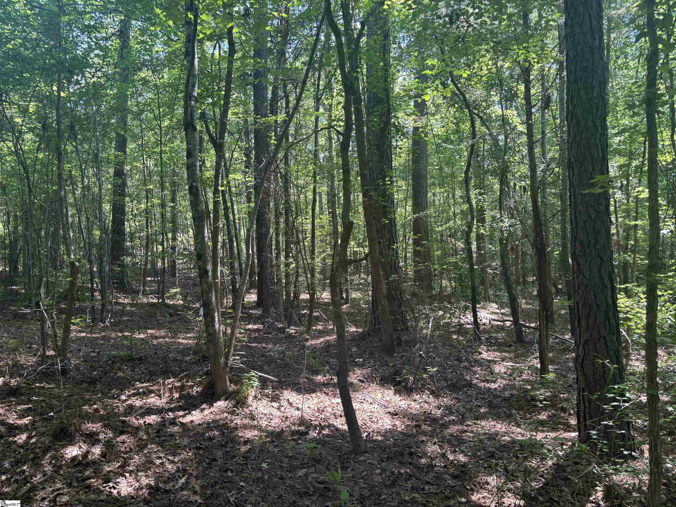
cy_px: 254
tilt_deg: +0.7
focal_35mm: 26
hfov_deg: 67.3
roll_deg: +2.5
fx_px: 508
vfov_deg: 53.1
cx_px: 338
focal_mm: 5.96
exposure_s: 1/121
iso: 80
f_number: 1.6
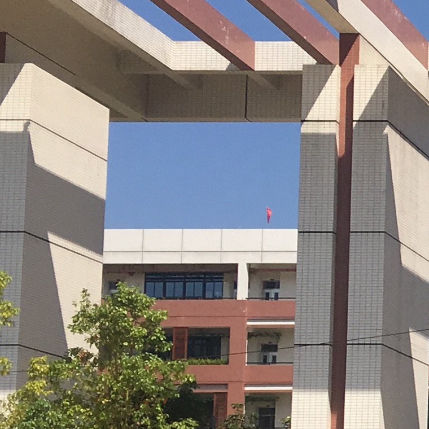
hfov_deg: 11.4
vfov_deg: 12.7
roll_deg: -0.1
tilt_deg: +7.6
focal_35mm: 136
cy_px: 377
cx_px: 900
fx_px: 1907
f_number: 2.2
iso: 25
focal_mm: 4.15
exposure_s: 1/2481
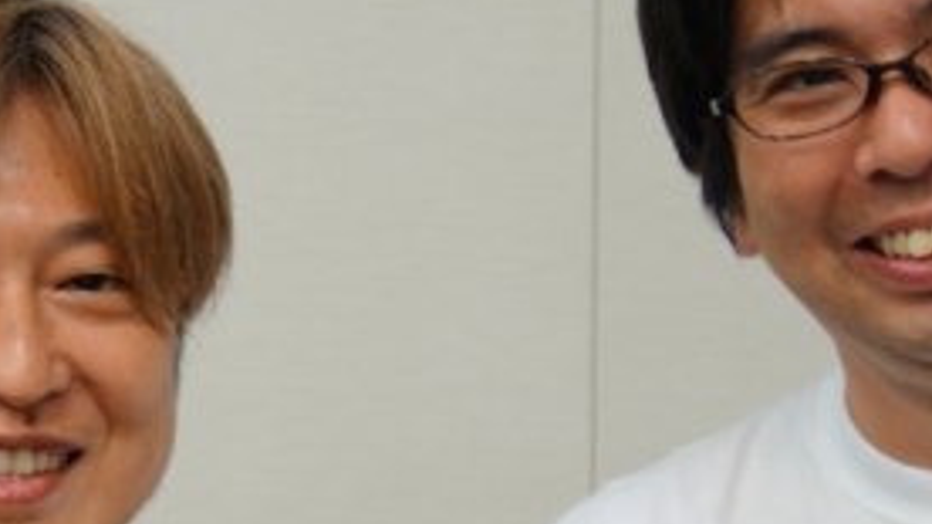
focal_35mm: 109
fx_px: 2693
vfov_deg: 11.0
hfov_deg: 19.5
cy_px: 461
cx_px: 260
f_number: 1.8
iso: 125
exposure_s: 1/40
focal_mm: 10.4
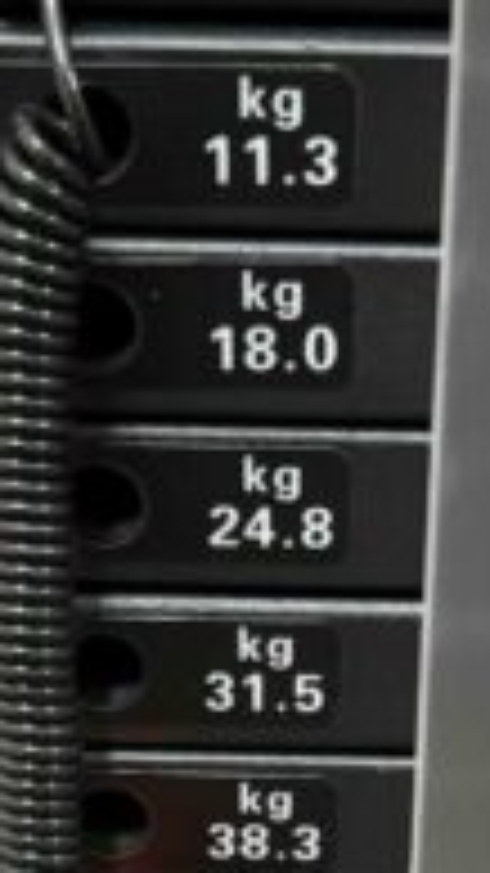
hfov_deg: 11.2
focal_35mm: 108
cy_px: 1102
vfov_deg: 18.6
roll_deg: -0.9
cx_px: 288
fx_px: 2497
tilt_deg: -38.1
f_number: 1.78
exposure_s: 1/33
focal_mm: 6.76
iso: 800
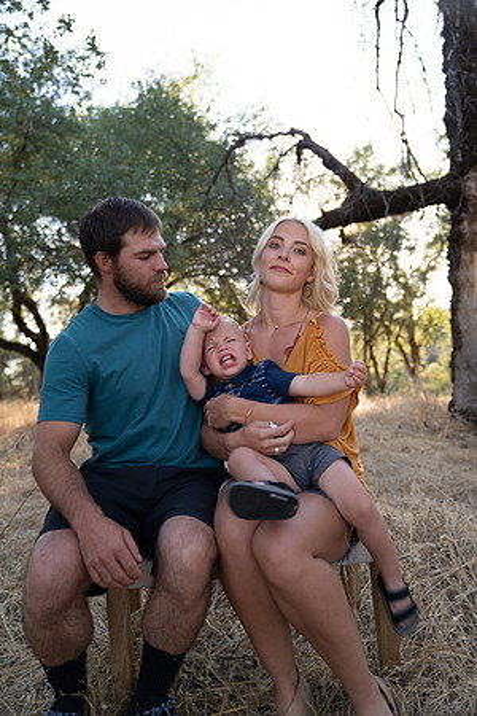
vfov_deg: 63.7
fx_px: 576
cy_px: 358
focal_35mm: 29
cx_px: 238
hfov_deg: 45.0
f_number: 2.8
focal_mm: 29
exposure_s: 1/125
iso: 100
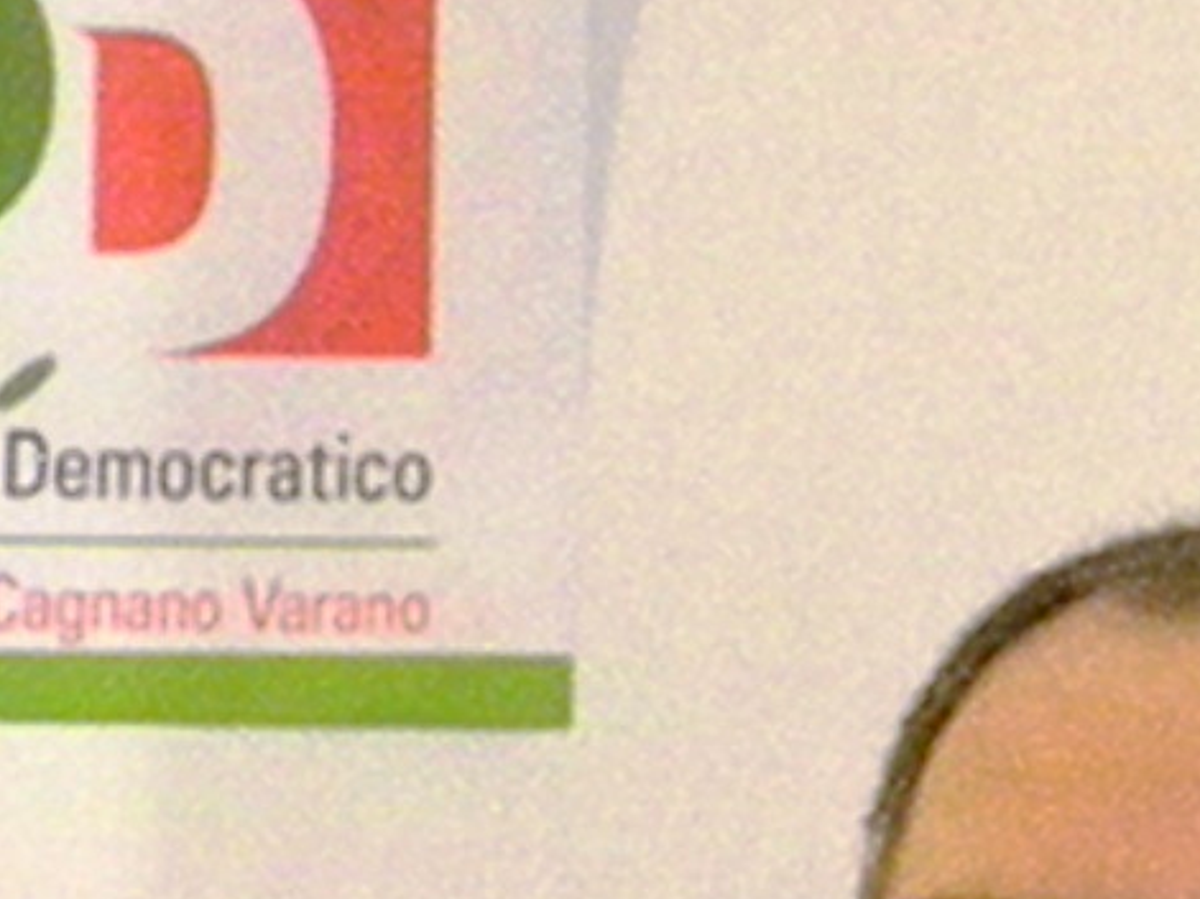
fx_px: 27649
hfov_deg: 2.5
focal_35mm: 798
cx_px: 1098
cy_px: 1624
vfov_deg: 1.9
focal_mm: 33.1
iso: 3200
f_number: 5.2
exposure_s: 1/38.8
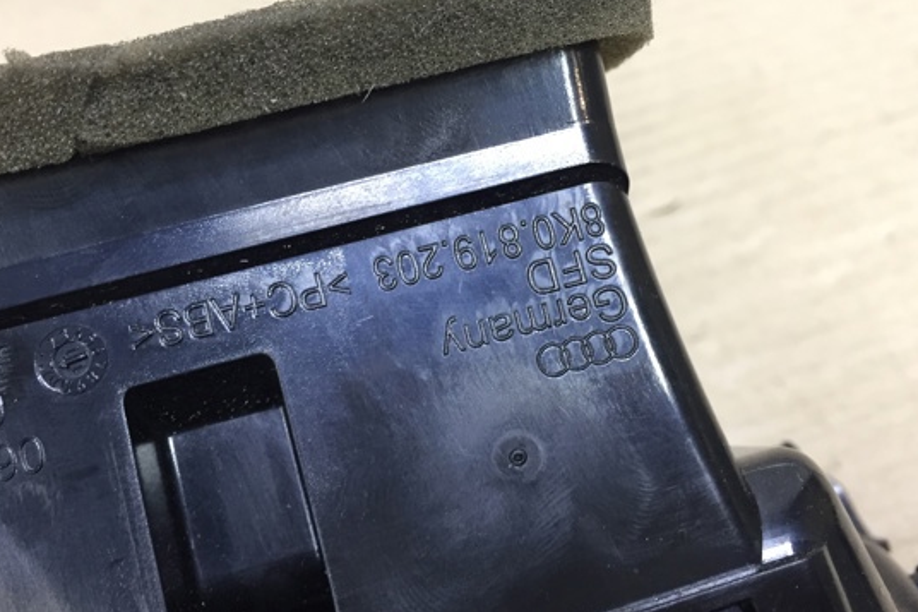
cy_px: 286
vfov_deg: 36.8
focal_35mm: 36
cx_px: 457
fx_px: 918
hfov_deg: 53.1
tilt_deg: -47.9
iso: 160
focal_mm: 4.15
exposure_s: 1/33
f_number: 2.2
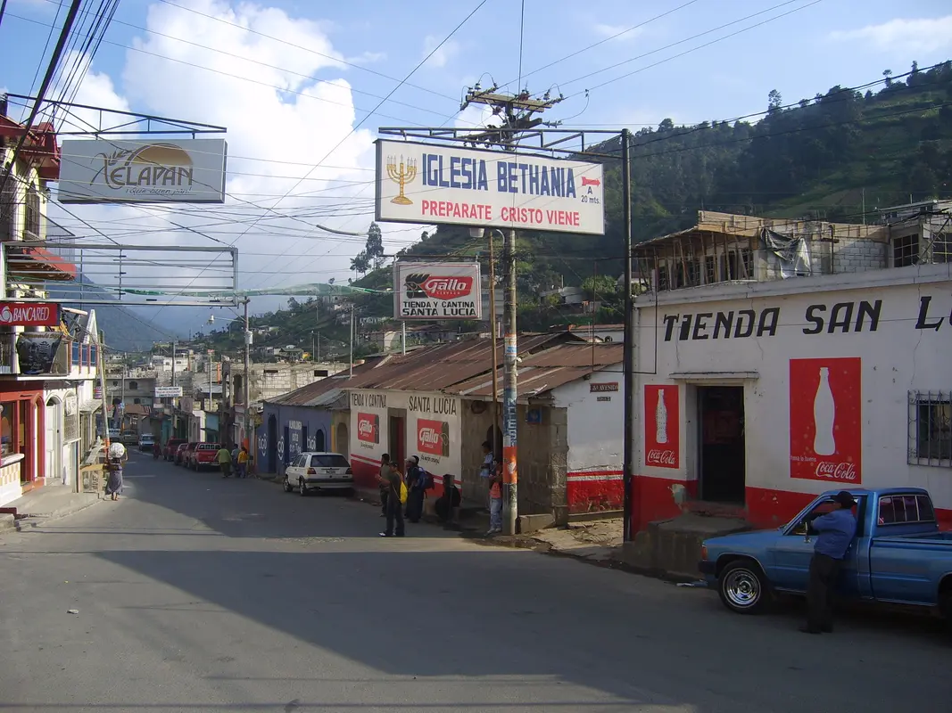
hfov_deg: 52.6
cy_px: 356
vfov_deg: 40.7
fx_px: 962
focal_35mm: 35
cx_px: 476
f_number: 2.8
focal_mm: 5.8
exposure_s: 1/1000
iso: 50
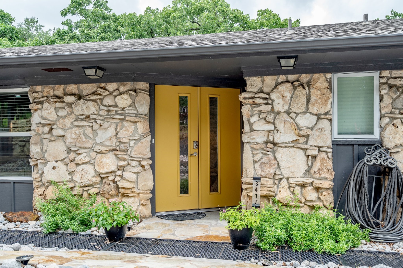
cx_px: 202
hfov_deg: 61.9
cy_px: 134
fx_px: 336
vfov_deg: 43.6
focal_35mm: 30
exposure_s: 1/40
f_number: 7.1
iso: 250
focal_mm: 30
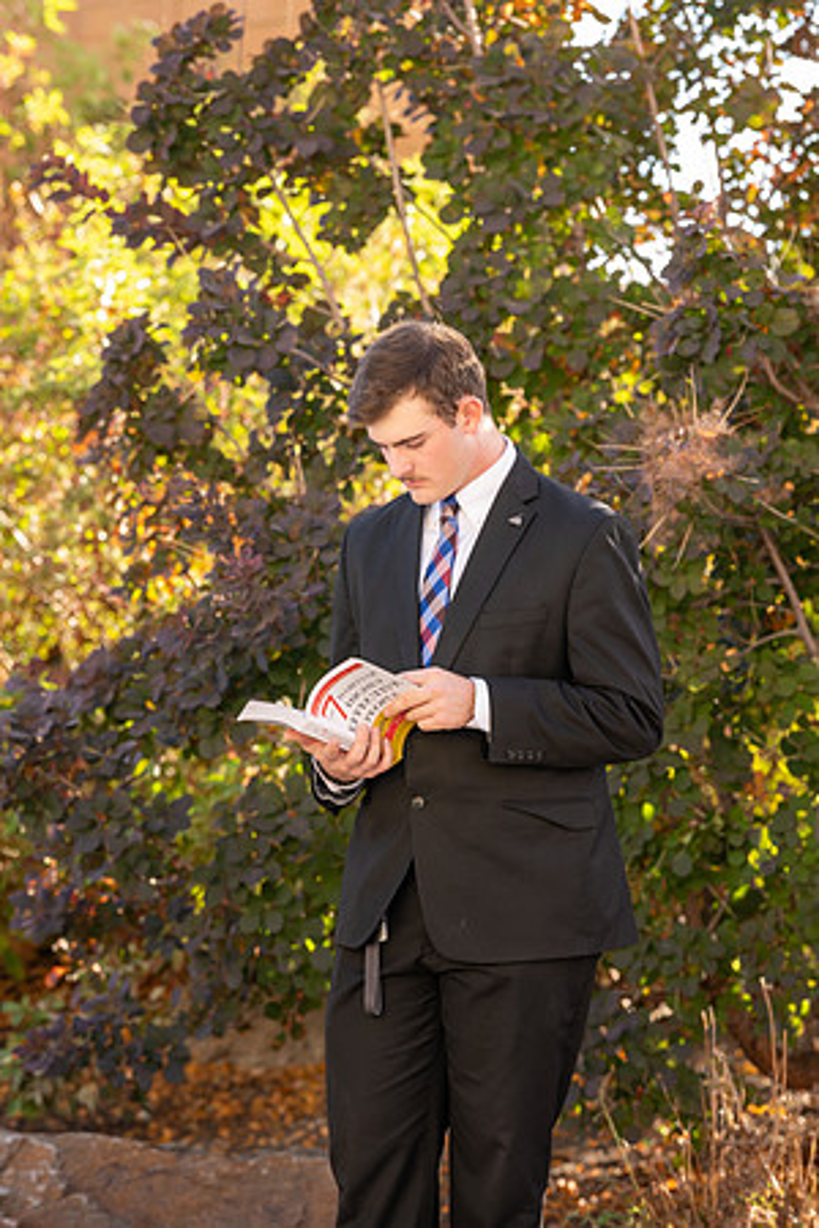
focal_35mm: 200
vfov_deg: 10.3
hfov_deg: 6.9
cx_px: 410
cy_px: 614
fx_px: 6824
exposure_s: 1/40
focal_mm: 200
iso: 100
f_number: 5.6
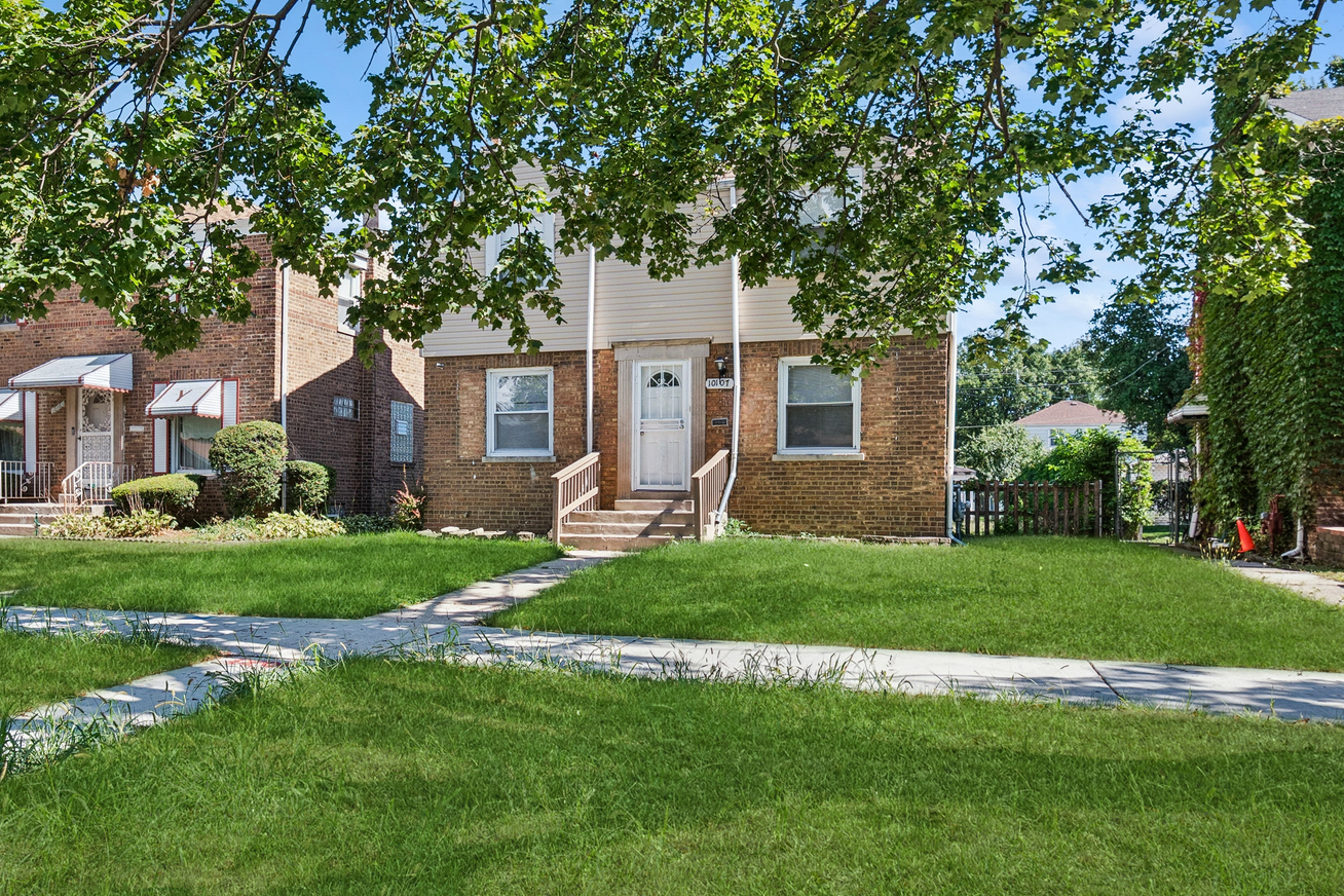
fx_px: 971
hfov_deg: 68.6
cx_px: 524
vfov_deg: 49.5
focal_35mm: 26
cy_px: 494
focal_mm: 14
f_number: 8
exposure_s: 1/200
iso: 400
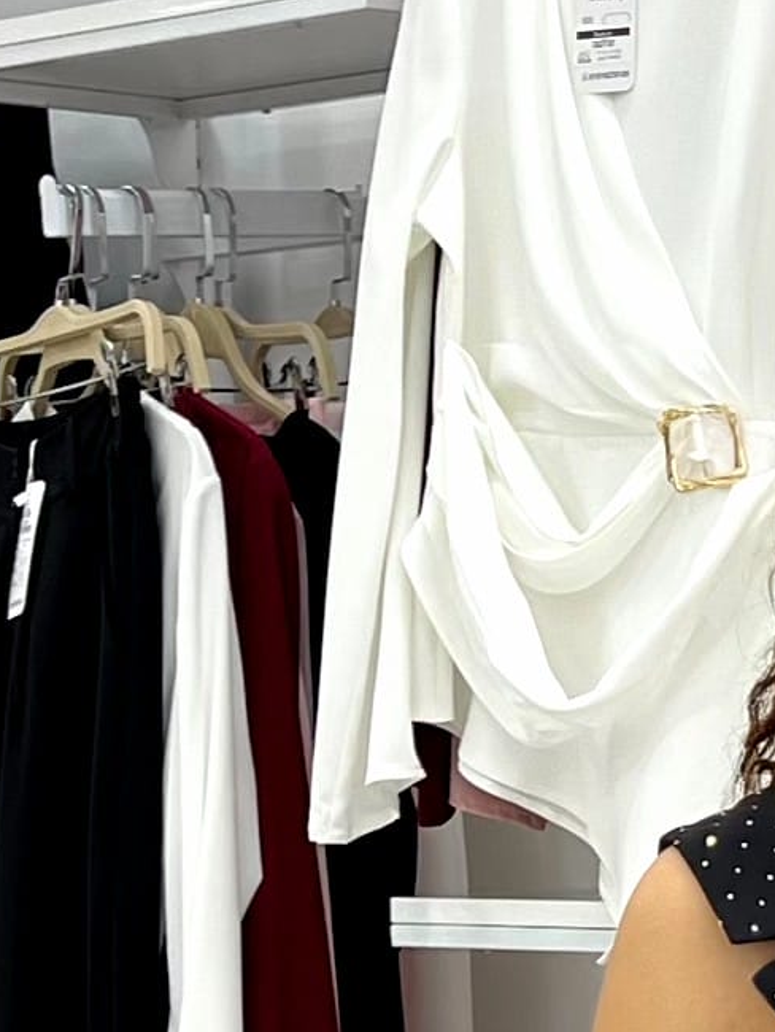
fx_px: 3580
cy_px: 1868
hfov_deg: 12.0
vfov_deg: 14.4
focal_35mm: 120
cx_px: 1030
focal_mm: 5.7
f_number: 1.5
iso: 40
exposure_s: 1/290
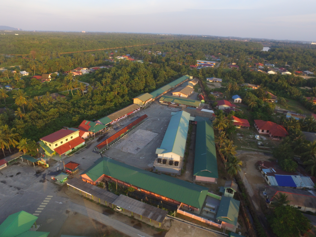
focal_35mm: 20
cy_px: 118
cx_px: 158
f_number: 2.8
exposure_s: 1/253
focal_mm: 3.61
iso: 100
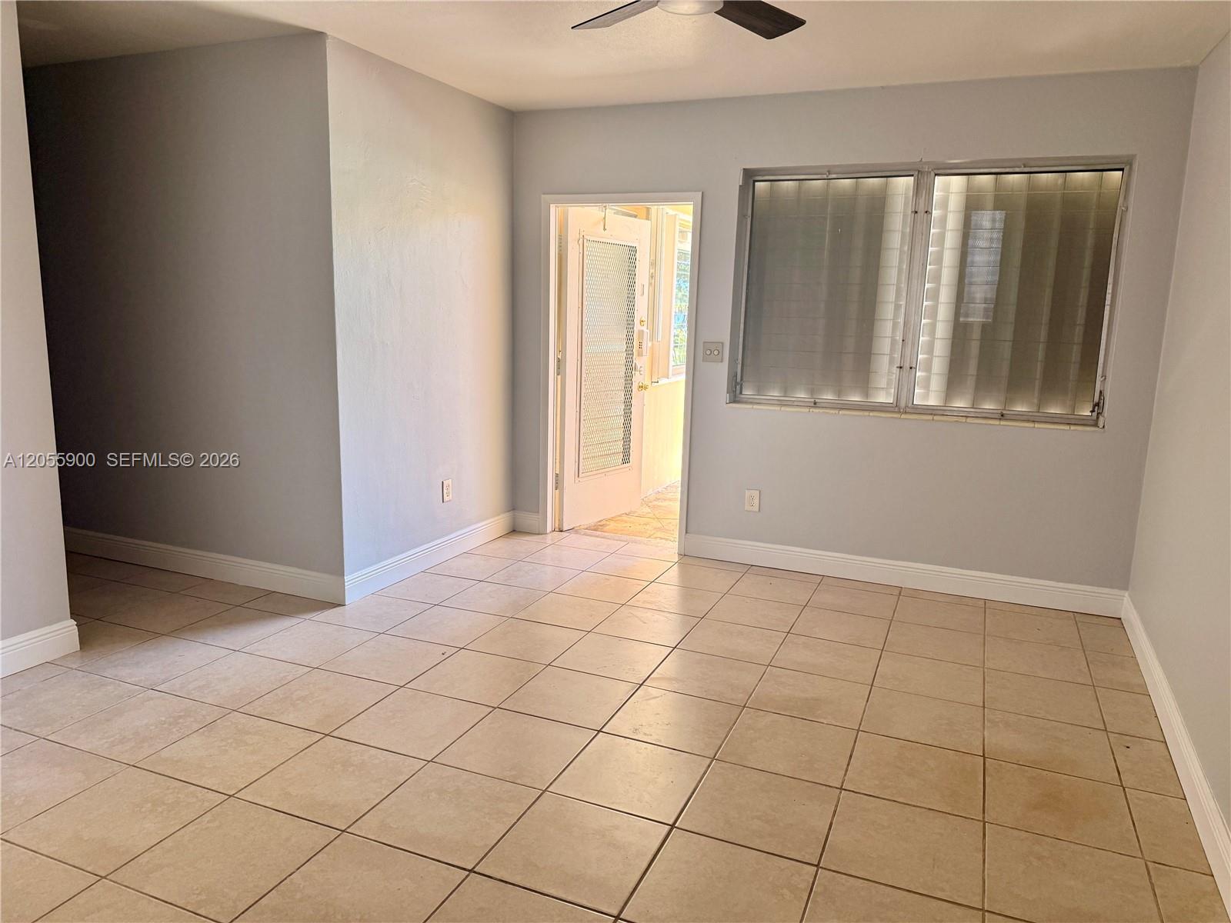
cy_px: 462
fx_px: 853
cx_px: 616
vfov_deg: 56.8
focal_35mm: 24
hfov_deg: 71.6
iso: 125
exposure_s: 1/121
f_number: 1.78
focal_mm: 6.76
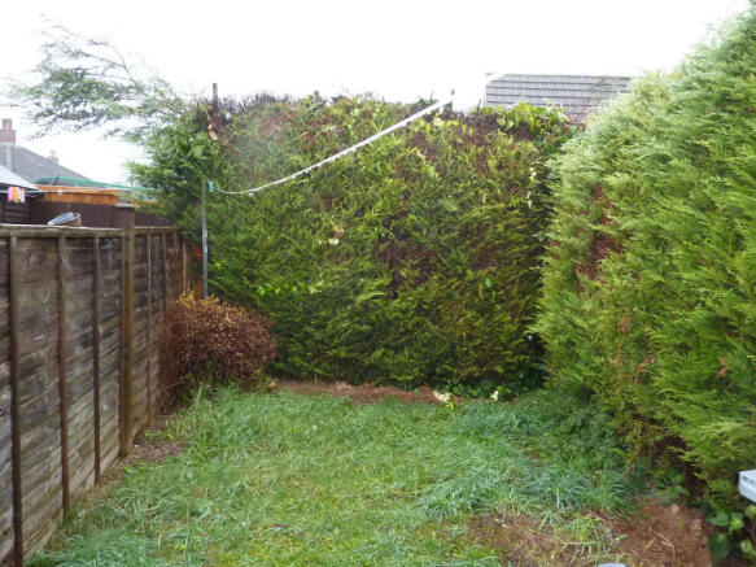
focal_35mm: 25
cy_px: 284
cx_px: 378
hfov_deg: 69.4
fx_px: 546
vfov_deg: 54.9
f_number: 3.3
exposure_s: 1/30
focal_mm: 4.1
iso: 320
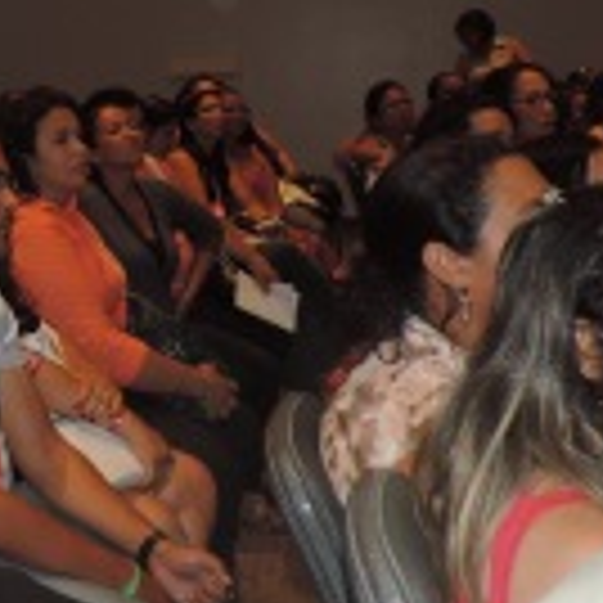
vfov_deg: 24.1
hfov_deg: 22.4
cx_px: -117
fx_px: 1399
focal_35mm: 71
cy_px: 176
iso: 200
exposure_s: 1/30
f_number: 3
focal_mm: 4.3
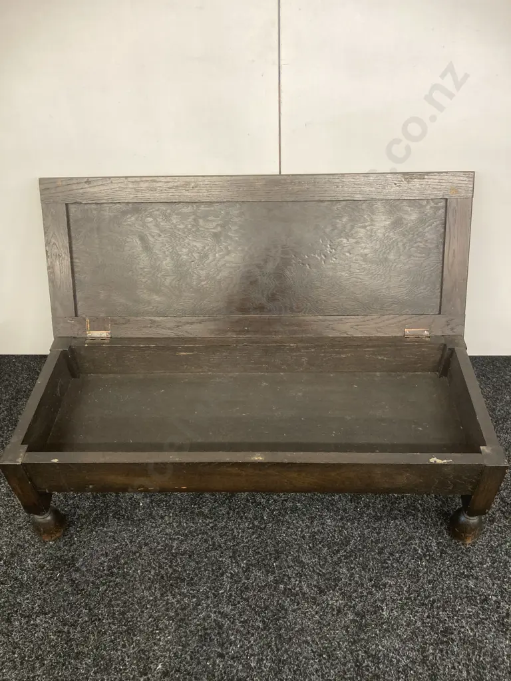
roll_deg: +1.5
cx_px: 256
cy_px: 340
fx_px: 551
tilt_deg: -41.8
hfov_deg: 49.7
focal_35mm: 28
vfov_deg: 63.4
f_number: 1.8
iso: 160
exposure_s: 1/50
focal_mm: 3.99
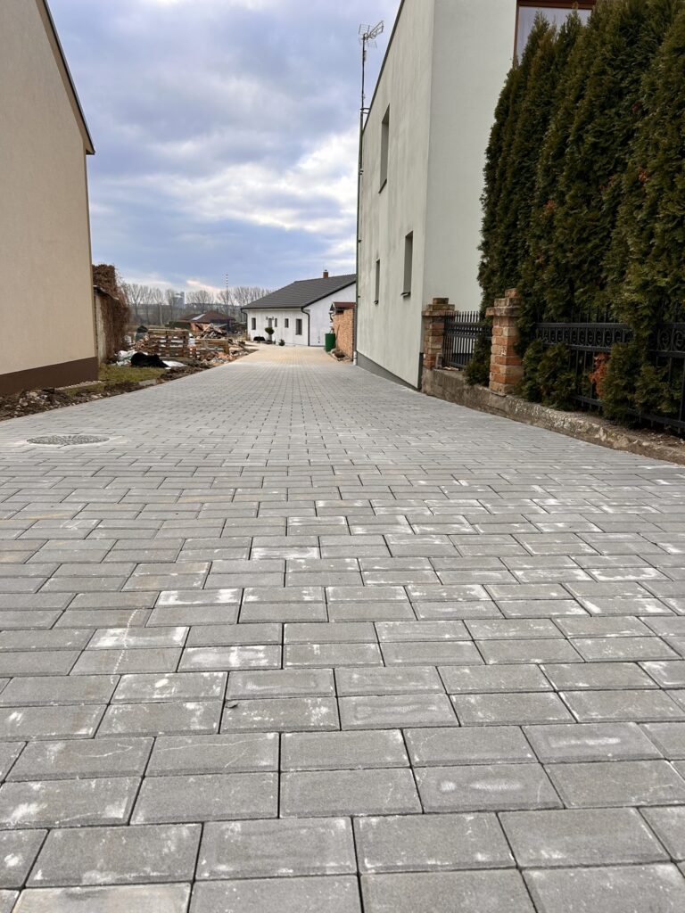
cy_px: 456
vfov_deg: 67.3
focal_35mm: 26
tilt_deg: -10.5
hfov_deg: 53.1
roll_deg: -1.4
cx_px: 342
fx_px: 686
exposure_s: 1/909
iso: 50
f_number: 1.5
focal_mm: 5.7
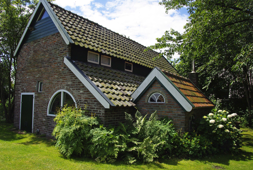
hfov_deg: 67.3
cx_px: 126
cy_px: 85
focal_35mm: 27
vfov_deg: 48.0
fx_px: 190
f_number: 11
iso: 400
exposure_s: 1/350
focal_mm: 18
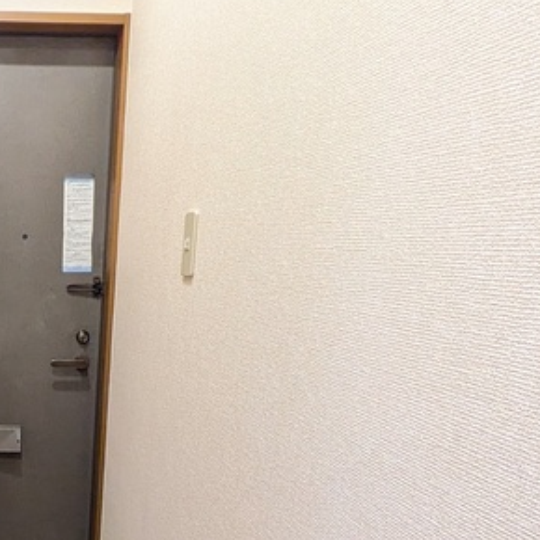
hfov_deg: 36.6
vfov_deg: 39.0
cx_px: -6
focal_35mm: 41
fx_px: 724
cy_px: 449
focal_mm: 1.83
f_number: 2.2
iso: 804
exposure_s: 1/60
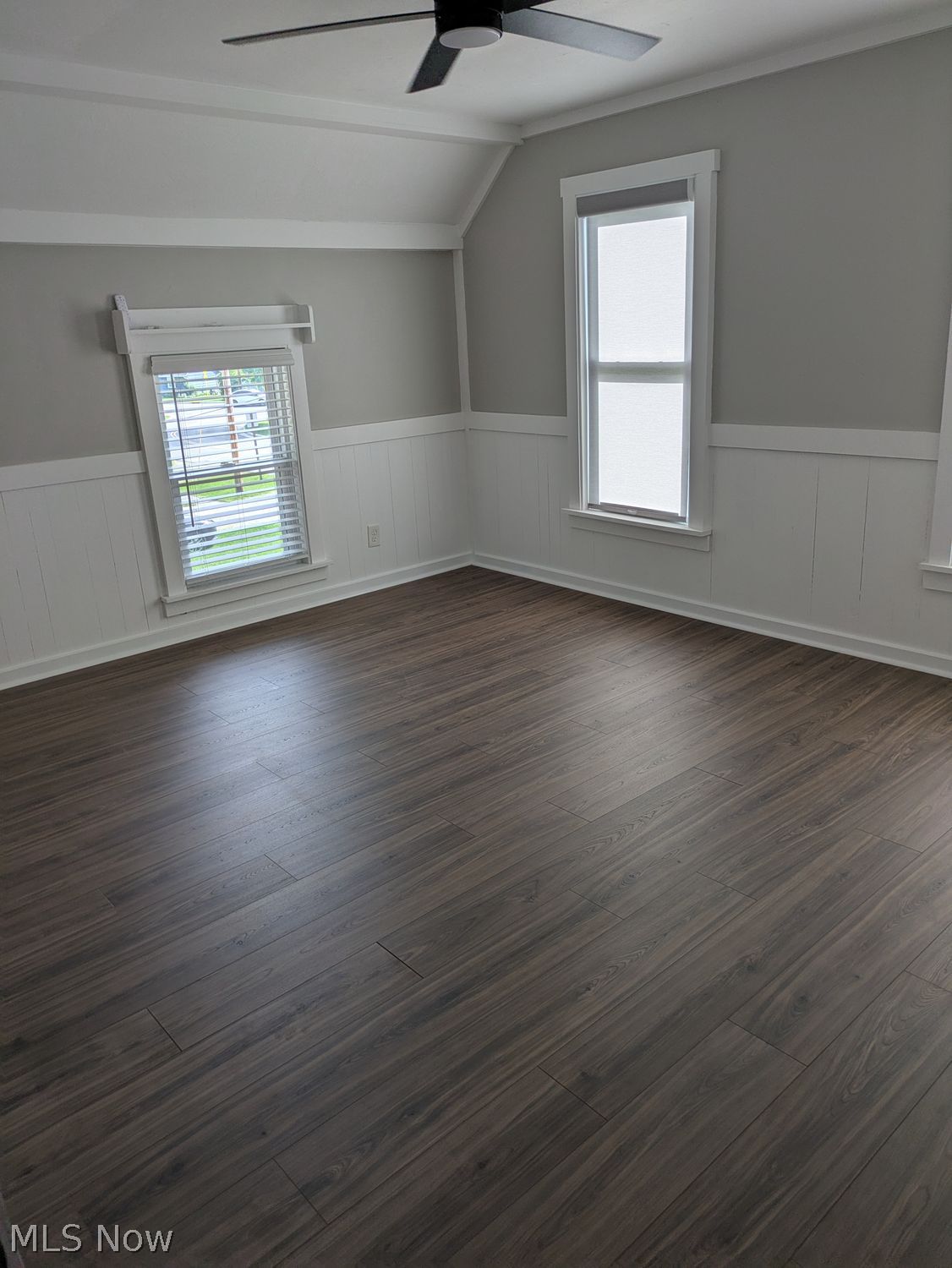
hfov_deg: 54.9
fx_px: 916
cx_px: 476
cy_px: 634
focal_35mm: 25
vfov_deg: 69.4
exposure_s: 1/271
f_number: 1.89
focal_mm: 5.43
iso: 41
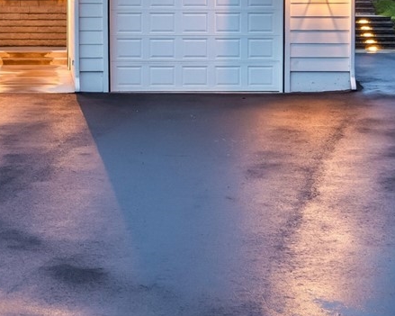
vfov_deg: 12.0
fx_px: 1484
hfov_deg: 15.0
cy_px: -21
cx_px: 31
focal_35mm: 127
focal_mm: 35
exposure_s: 1/1.25
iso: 400
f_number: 9
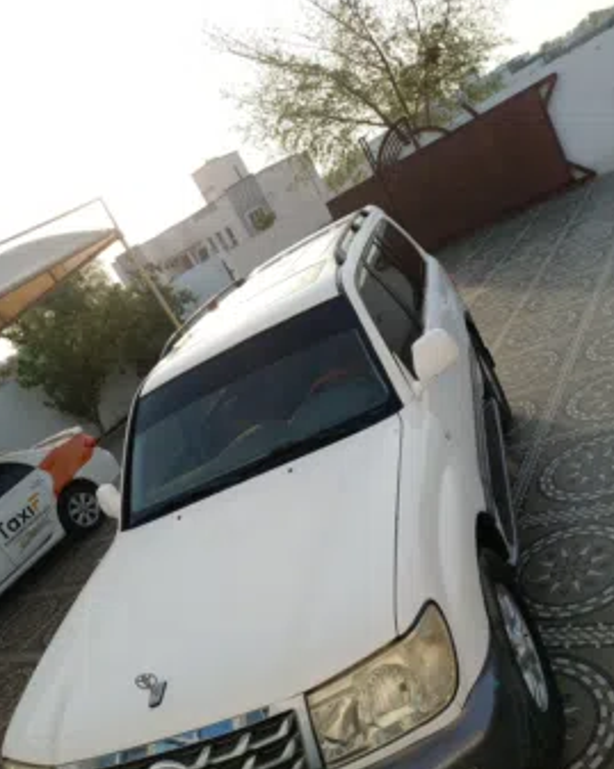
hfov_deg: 49.9
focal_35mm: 29
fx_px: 660
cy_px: 420
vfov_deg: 60.4
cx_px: 306
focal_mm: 4.71
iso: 100
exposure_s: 1/218
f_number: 1.79
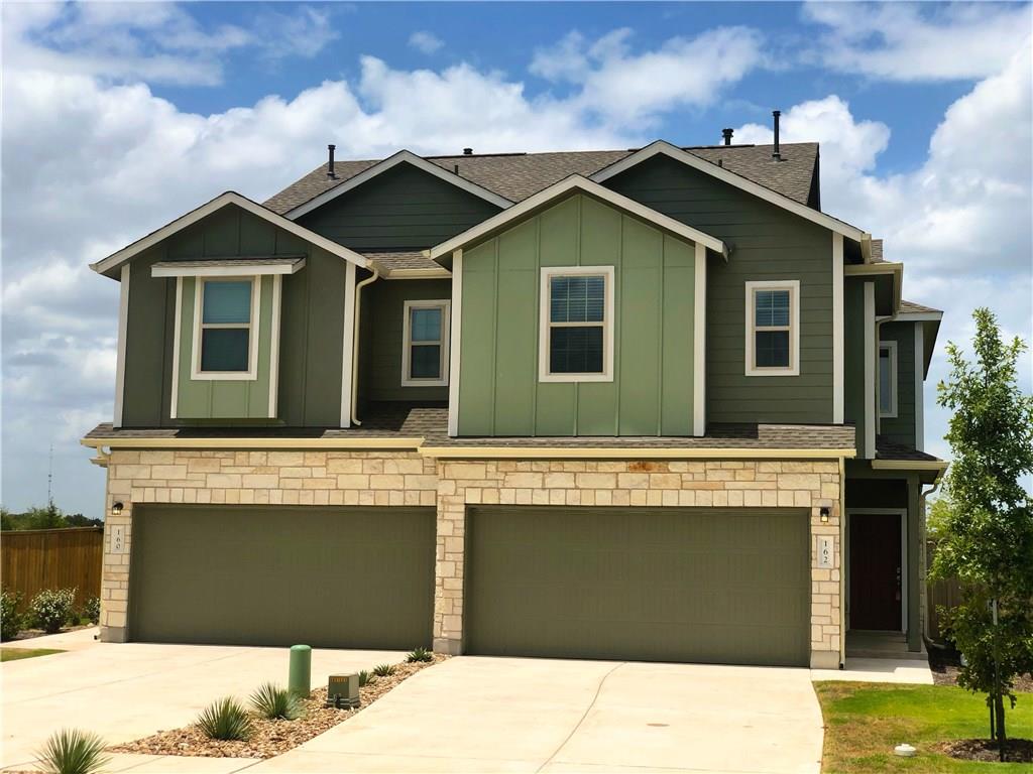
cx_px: 516
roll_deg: -1.0
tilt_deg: +5.7
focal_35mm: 52
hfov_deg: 36.8
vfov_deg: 28.0
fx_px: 1552
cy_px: 387
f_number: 2.4
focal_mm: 6
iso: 16
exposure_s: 1/2088
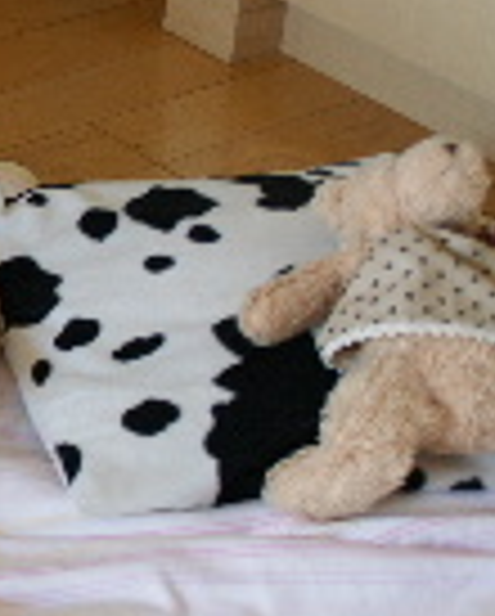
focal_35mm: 132
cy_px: 263
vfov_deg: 14.6
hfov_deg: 11.1
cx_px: -308
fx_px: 2412
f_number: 4
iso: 100
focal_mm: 28
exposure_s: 1/60
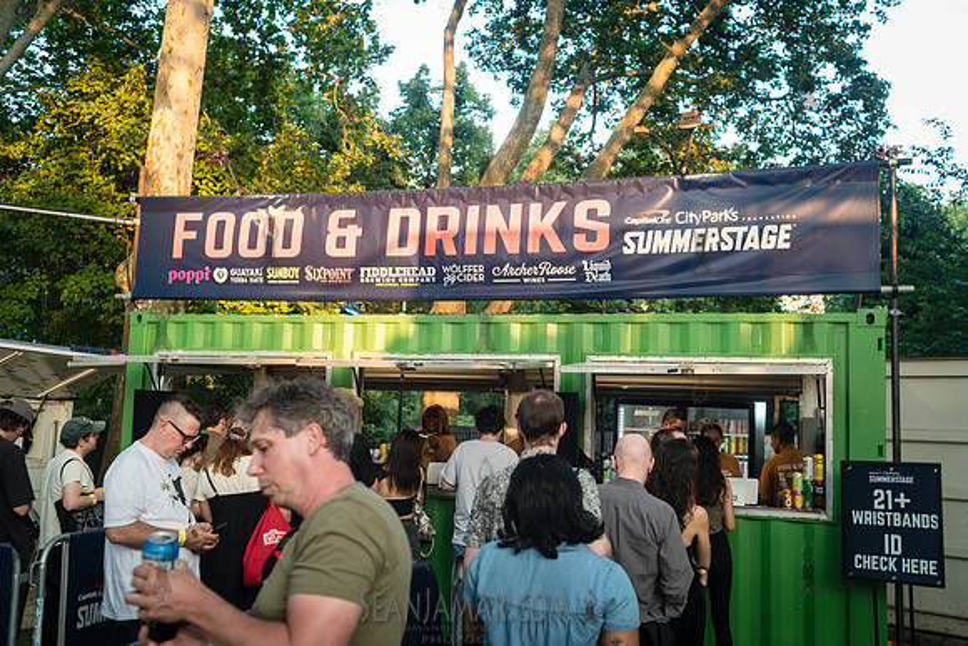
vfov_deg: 37.9
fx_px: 941
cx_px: 484
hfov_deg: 54.4
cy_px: 323
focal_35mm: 35
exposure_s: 1/250
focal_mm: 35
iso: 1000
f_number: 3.5
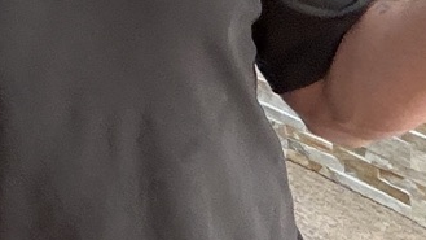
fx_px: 2022
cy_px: -79
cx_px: -28
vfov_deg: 6.7
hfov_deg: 11.9
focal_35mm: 179
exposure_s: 1/60
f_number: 1.9
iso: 125
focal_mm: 2.71
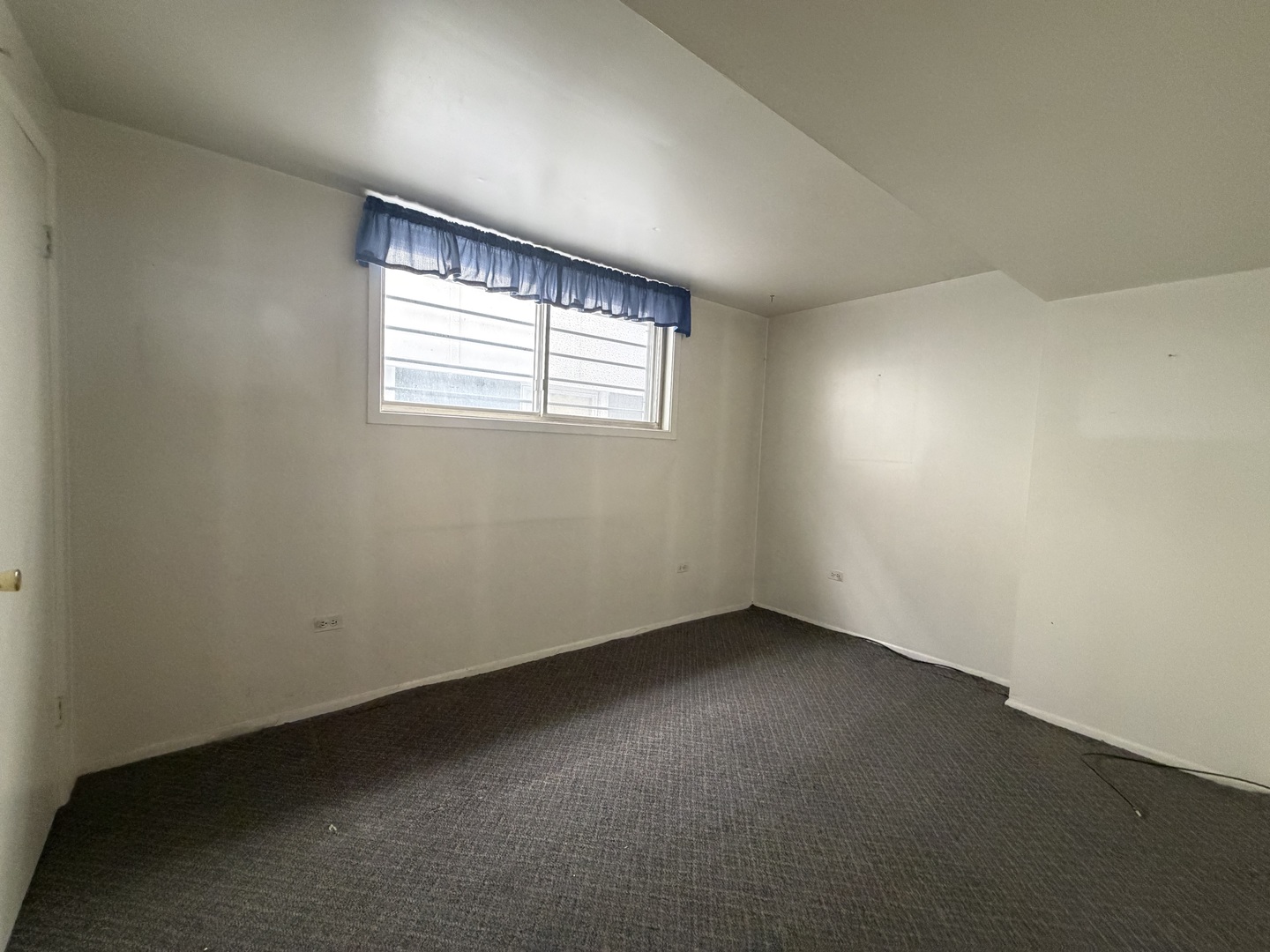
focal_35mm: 14
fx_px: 514
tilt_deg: -2.9
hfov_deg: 102.1
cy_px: 476
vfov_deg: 85.7
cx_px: 635
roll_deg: -2.0
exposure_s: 1/60
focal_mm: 2.22
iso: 400
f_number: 2.2
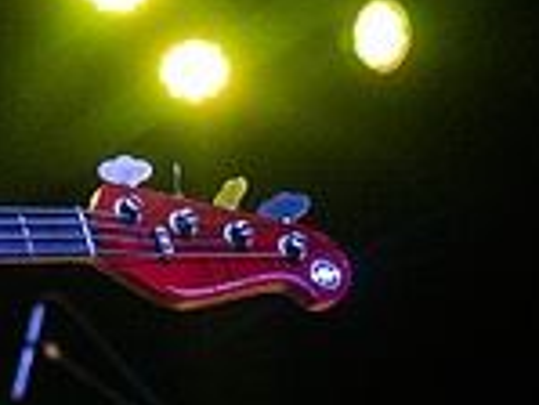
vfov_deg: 9.7
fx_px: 2338
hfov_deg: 12.0
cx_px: -474
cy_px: -99
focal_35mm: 150
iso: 3200
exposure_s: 1/400
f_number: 3.2
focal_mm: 40
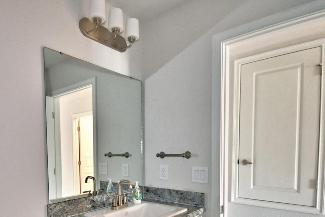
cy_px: 166
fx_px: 217
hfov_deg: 72.4
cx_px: 120
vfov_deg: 50.6
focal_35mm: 24
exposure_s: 1/30
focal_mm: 10
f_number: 4.5
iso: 900
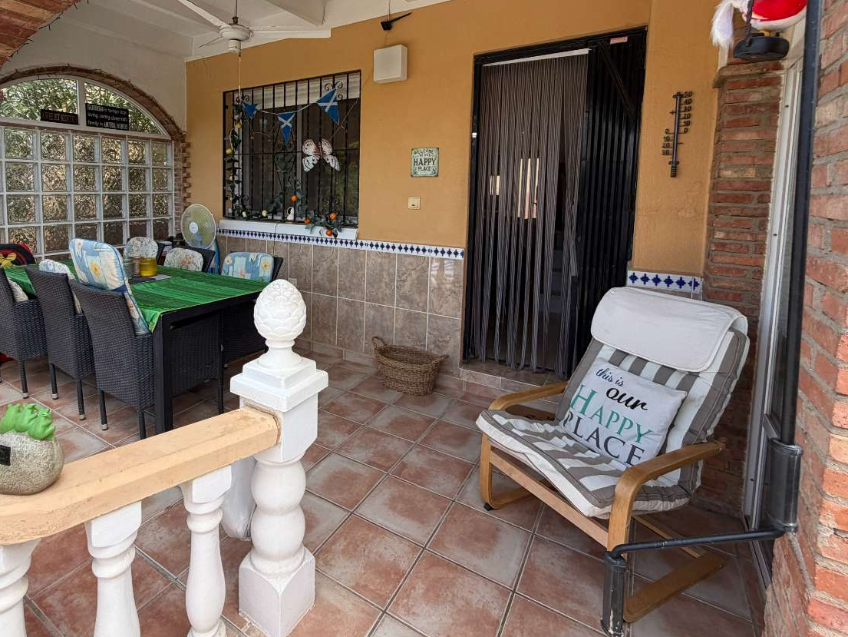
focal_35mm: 19
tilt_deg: -2.2
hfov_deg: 83.3
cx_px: 327
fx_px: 466
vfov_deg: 67.4
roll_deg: -0.6
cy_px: 229
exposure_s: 1/502
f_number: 2.2
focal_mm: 2.22
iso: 64
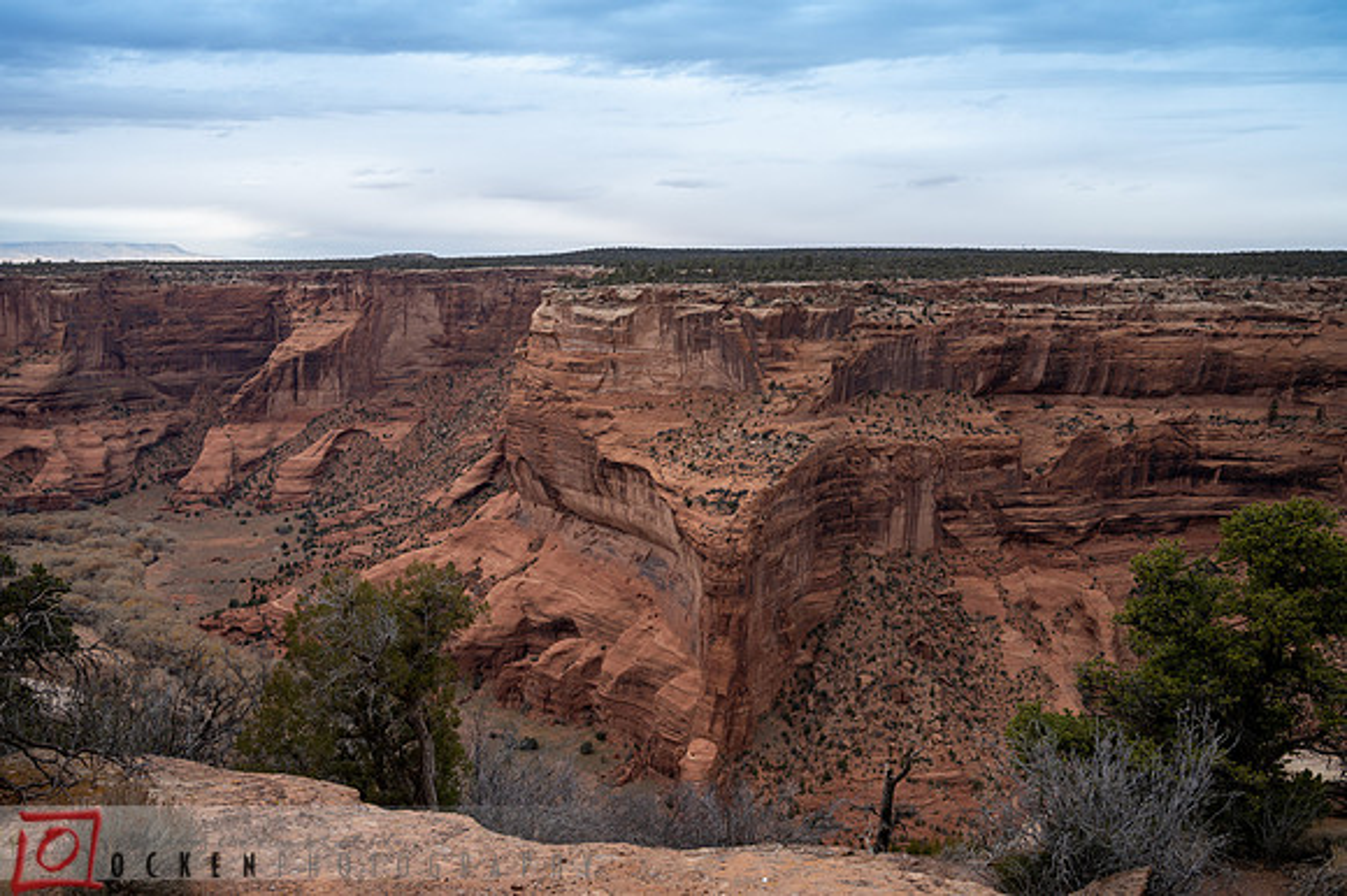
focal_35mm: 35
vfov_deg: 37.5
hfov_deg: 54.0
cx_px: 674
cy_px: 448
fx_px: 1322
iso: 400
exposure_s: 1/640
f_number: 4.5
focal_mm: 34
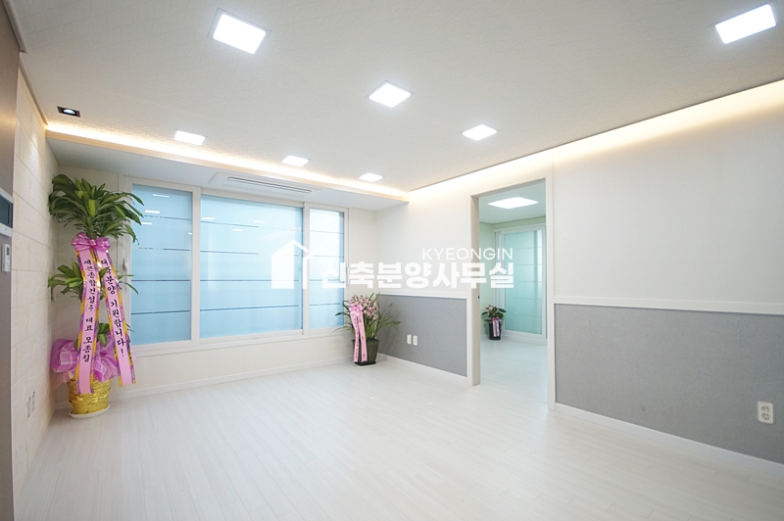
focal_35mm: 15
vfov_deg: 77.2
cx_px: 392
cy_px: 260
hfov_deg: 100.4
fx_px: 326
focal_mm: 10
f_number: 4
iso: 800
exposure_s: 1/100
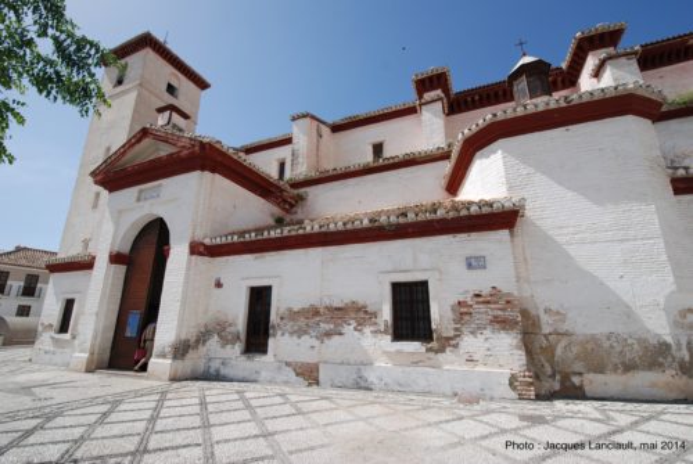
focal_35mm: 15
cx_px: 346
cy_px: 232
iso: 100
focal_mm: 10
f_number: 8
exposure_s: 1/250
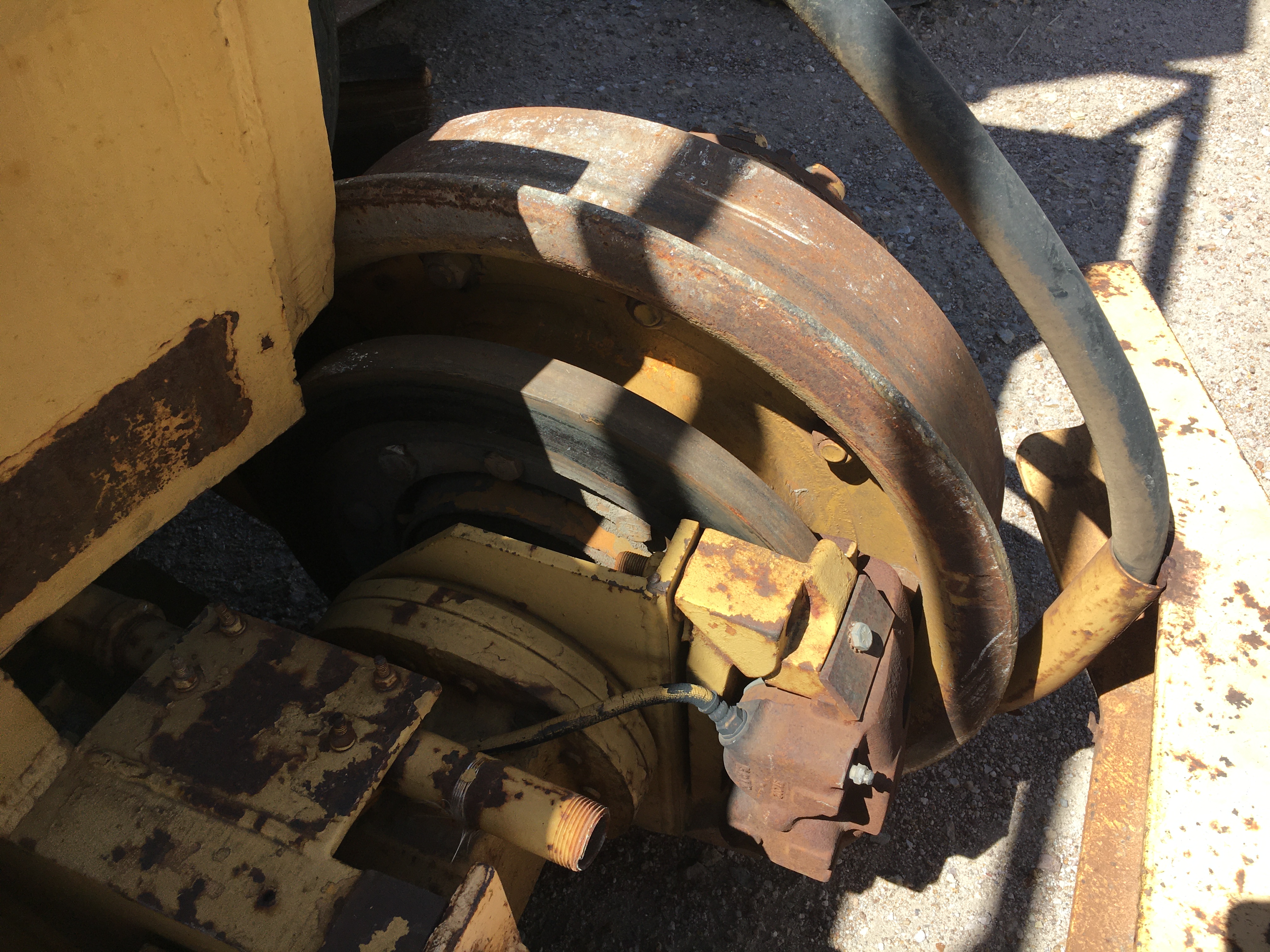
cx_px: 635
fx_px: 1064
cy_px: 476
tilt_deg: -48.3
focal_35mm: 29
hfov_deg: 61.7
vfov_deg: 48.2
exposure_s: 1/864
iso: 25
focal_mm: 4.15
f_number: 2.2
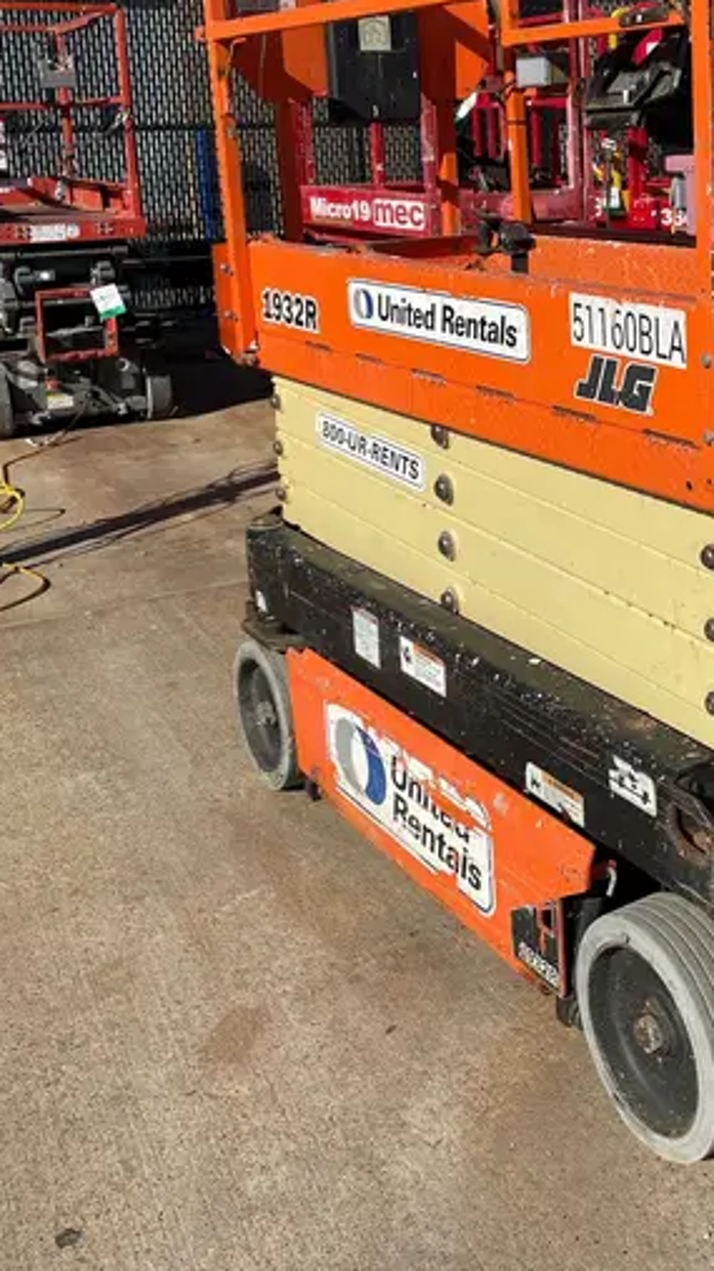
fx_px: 1381
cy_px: 375
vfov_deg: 48.1
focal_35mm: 41
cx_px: 634
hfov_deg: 28.0
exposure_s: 1/7299
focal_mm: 4.2
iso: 50
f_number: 1.6
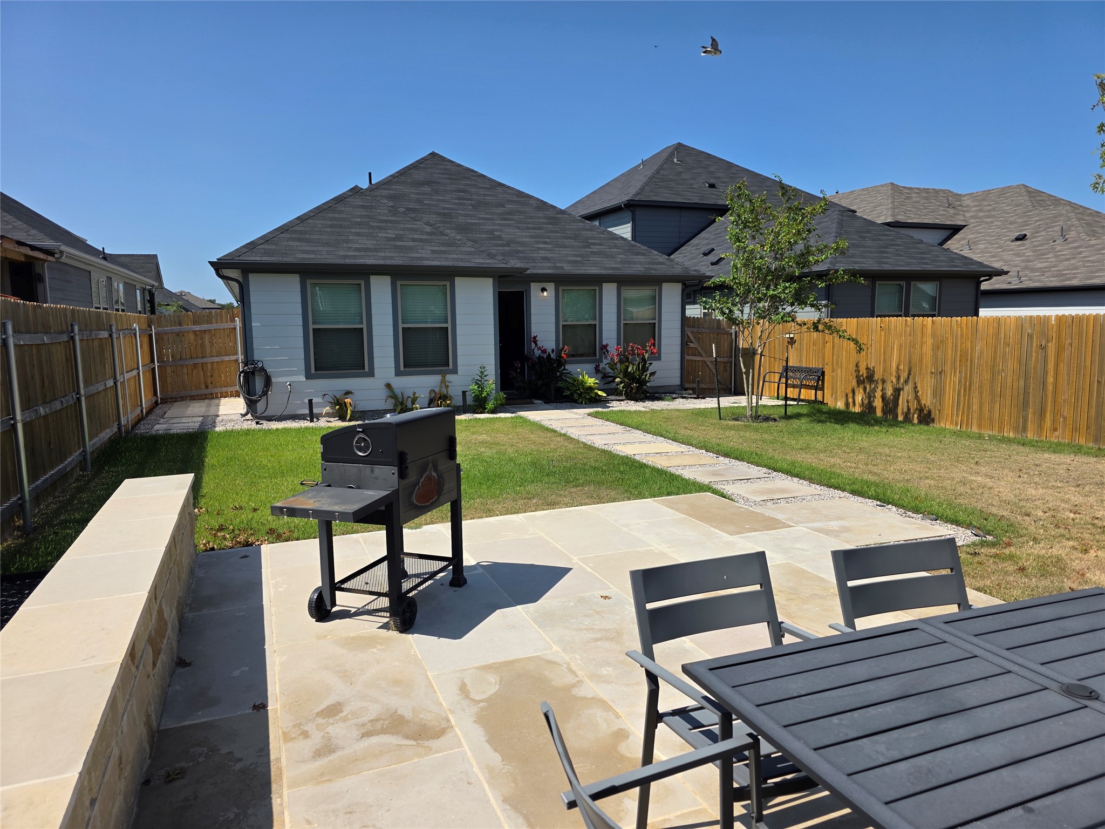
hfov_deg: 73.9
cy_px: 414
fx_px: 734
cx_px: 552
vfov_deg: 58.9
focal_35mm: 23
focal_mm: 6.3
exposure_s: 1/7944
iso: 80
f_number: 1.7
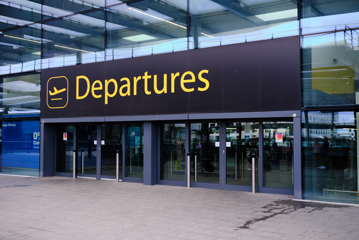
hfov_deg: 47.4
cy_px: 120
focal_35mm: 41
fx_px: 409
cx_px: 180
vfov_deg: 32.6
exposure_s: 1/220
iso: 320
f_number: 4
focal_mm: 27
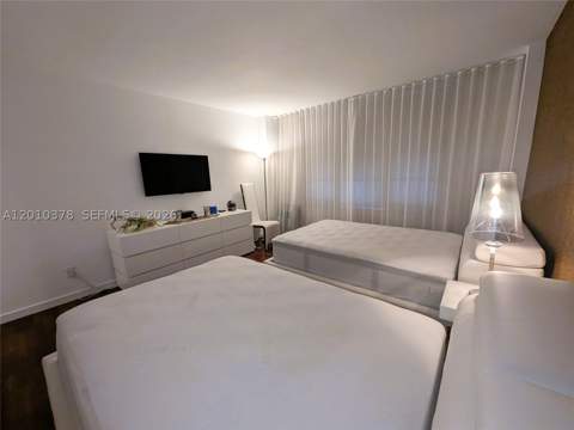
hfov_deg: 106.2
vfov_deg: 89.9
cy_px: 215
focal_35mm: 13
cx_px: 287
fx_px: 216
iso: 160
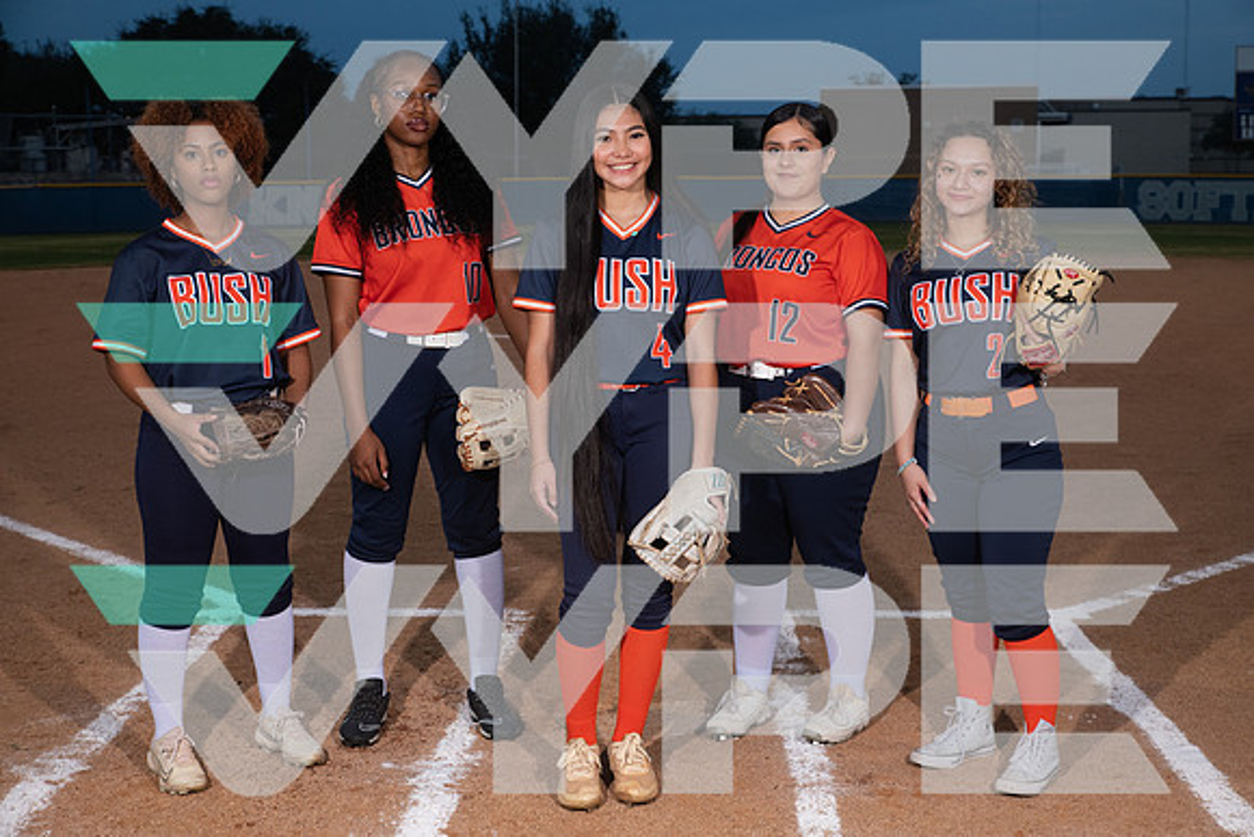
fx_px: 1742
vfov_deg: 27.0
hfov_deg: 39.6
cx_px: 627
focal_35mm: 50
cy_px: 418
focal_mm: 50
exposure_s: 1/320
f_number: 6.3
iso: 400
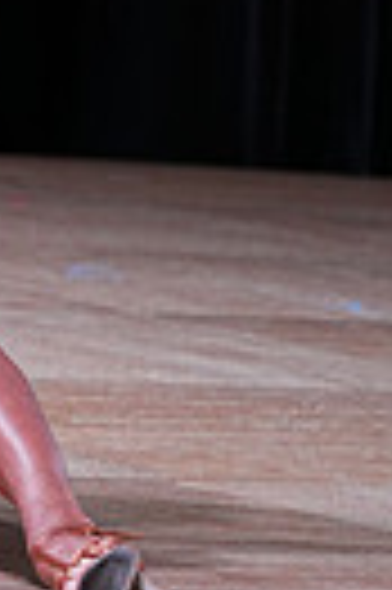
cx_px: -390
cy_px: -419
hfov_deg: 2.3
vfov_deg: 3.5
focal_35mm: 590
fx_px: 9661
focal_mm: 133
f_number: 4
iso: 1000
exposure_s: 1/400
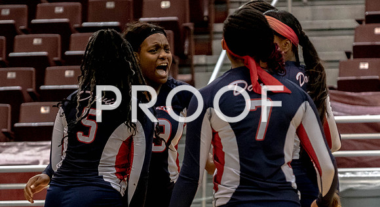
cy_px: 128
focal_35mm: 278
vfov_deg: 4.3
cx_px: 170
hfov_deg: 7.8
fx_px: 2783
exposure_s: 1/750
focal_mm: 194
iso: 8000
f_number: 5.6
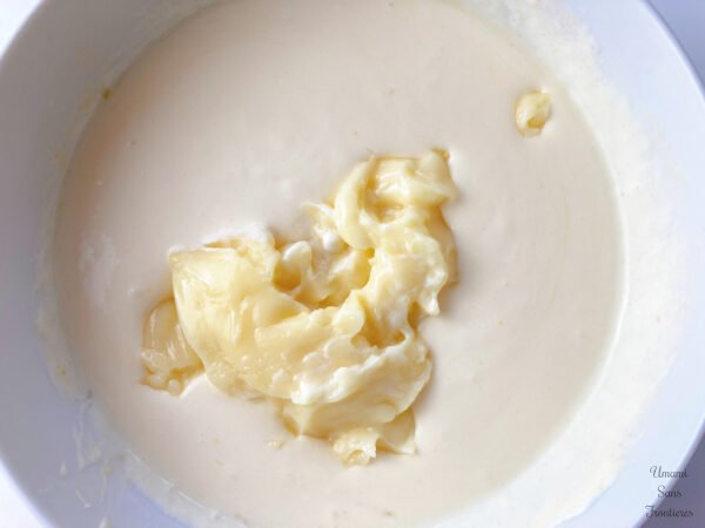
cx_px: 352
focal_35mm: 28
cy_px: 264
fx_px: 570
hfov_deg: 63.4
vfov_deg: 49.7
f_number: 1.8
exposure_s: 1/110
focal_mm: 3.99
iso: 20
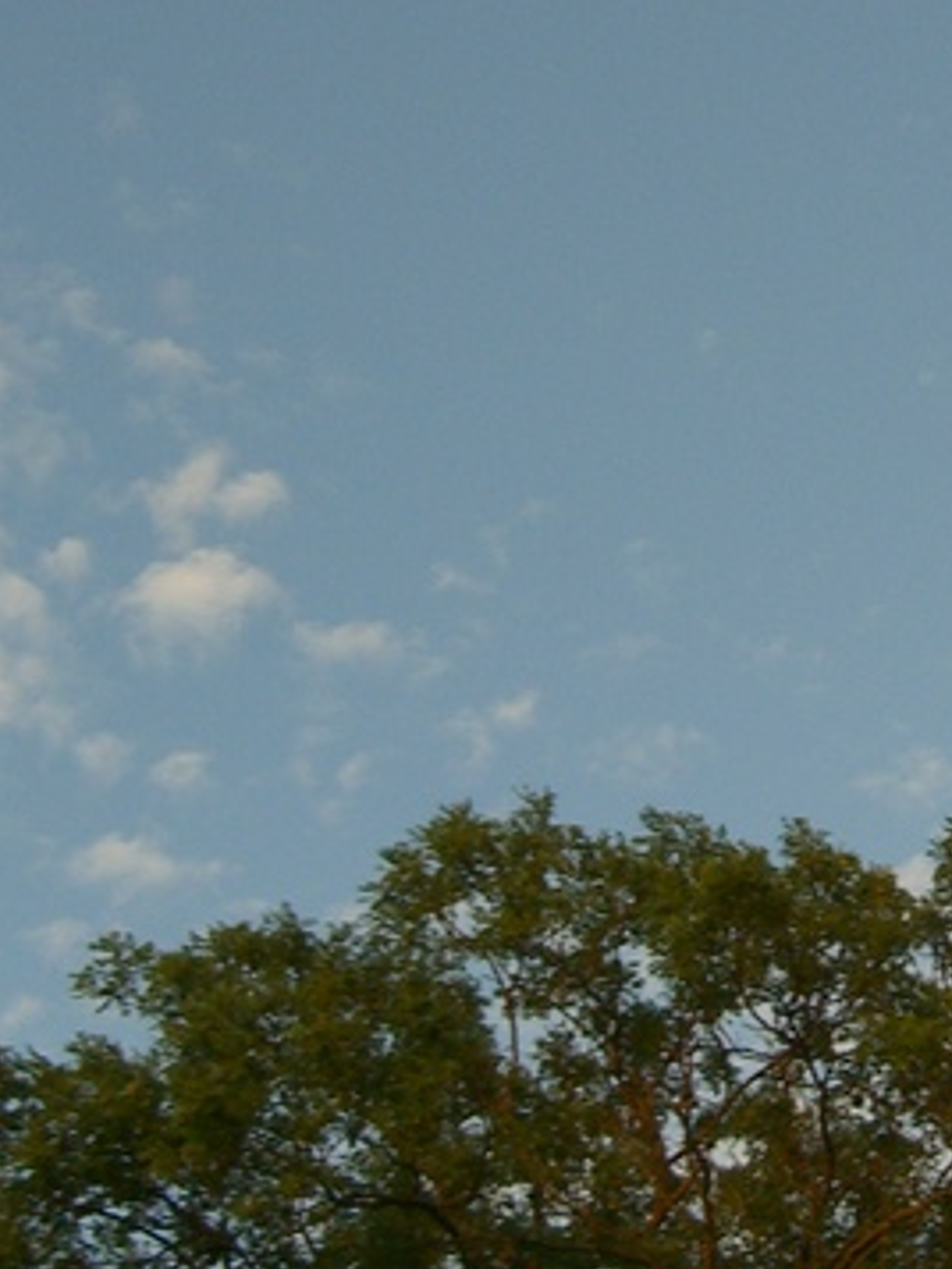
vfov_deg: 18.0
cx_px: 931
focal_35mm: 109
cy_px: 590
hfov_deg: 13.4
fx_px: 3995
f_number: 2.8
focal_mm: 7.9
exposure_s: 1/400
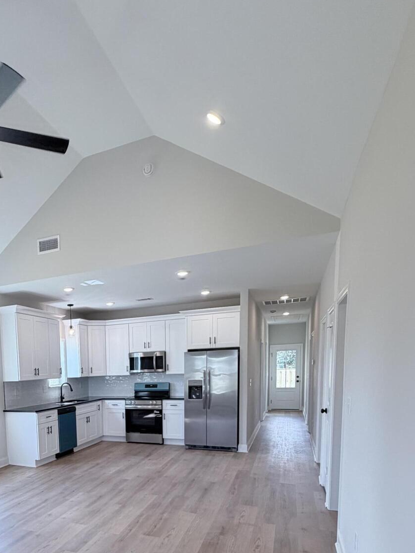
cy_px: 417
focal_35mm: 25
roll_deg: +2.6
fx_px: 400
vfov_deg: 65.1
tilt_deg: -6.3
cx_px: 83
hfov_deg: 51.4
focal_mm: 2.22
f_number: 2.2
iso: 100
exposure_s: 1/120
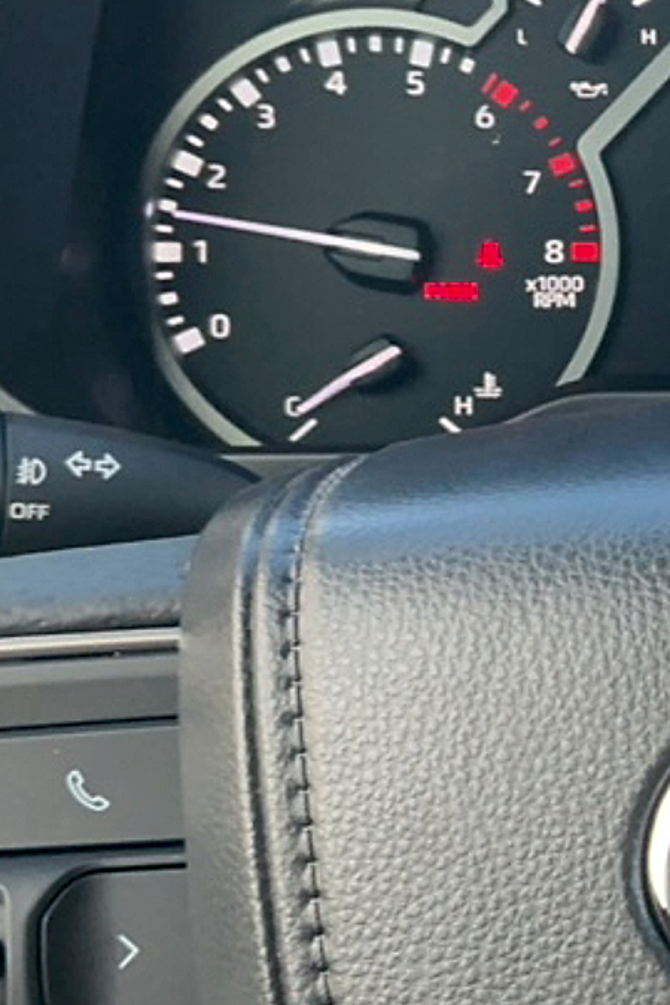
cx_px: 925
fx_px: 2066
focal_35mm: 74
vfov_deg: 27.3
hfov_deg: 17.1
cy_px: 460
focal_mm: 3
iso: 80
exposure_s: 1/60
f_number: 1.8
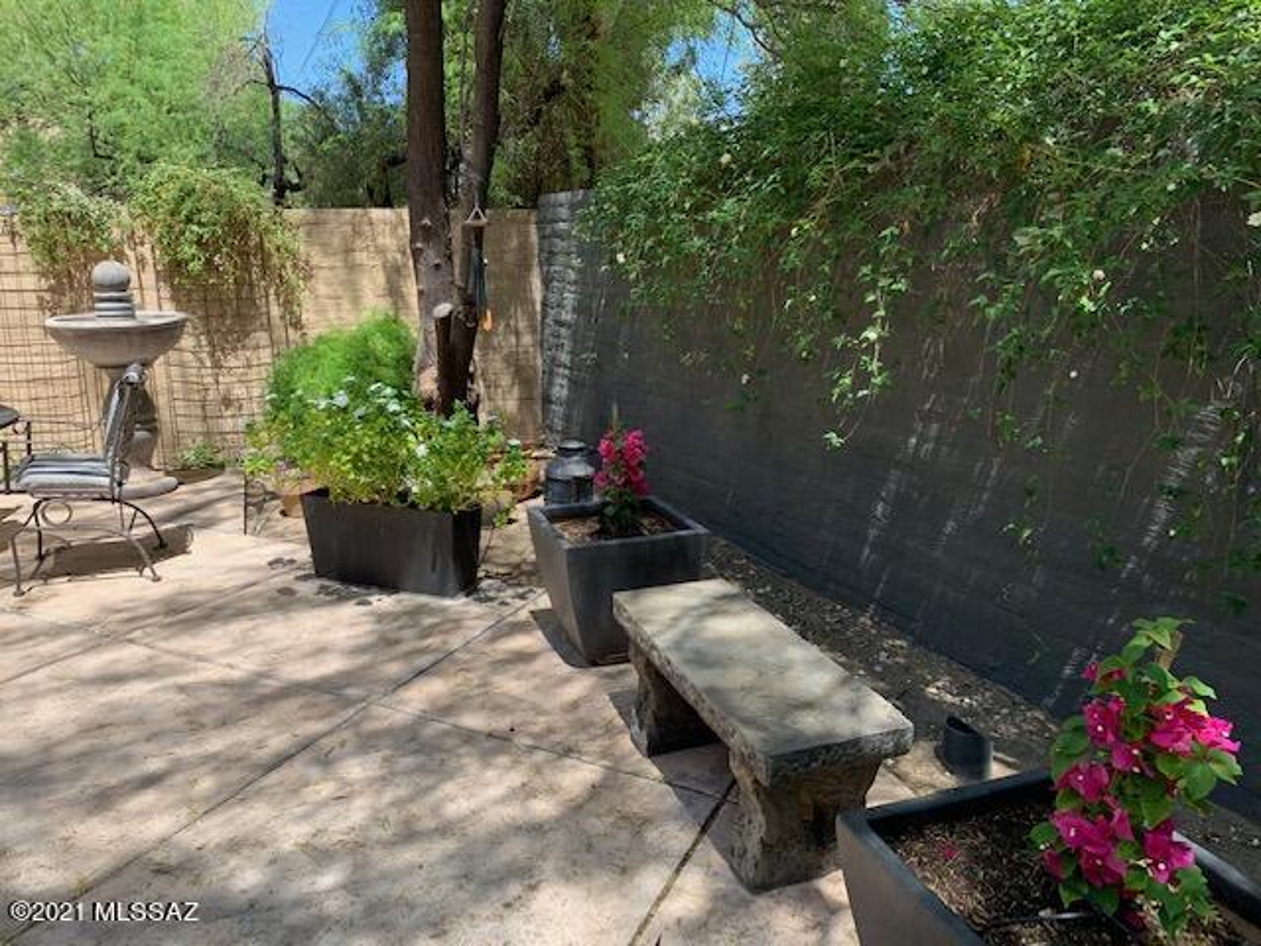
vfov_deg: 53.1
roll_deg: +0.2
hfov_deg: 67.3
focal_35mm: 26
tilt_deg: -12.3
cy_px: 473
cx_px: 630
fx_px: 947
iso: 25
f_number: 1.8
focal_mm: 4.25
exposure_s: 1/518
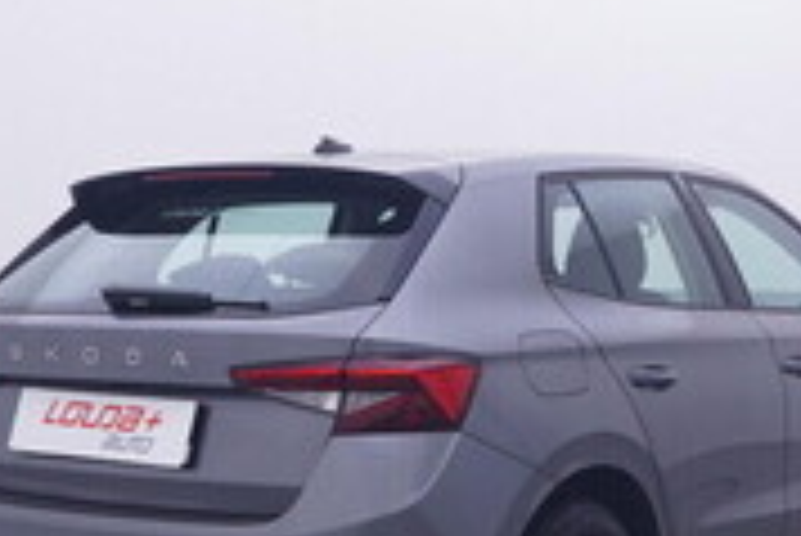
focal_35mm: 70
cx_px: 673
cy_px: 322
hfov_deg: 28.2
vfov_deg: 19.6
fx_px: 1549
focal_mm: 15
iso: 200
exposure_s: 1/80
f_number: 5
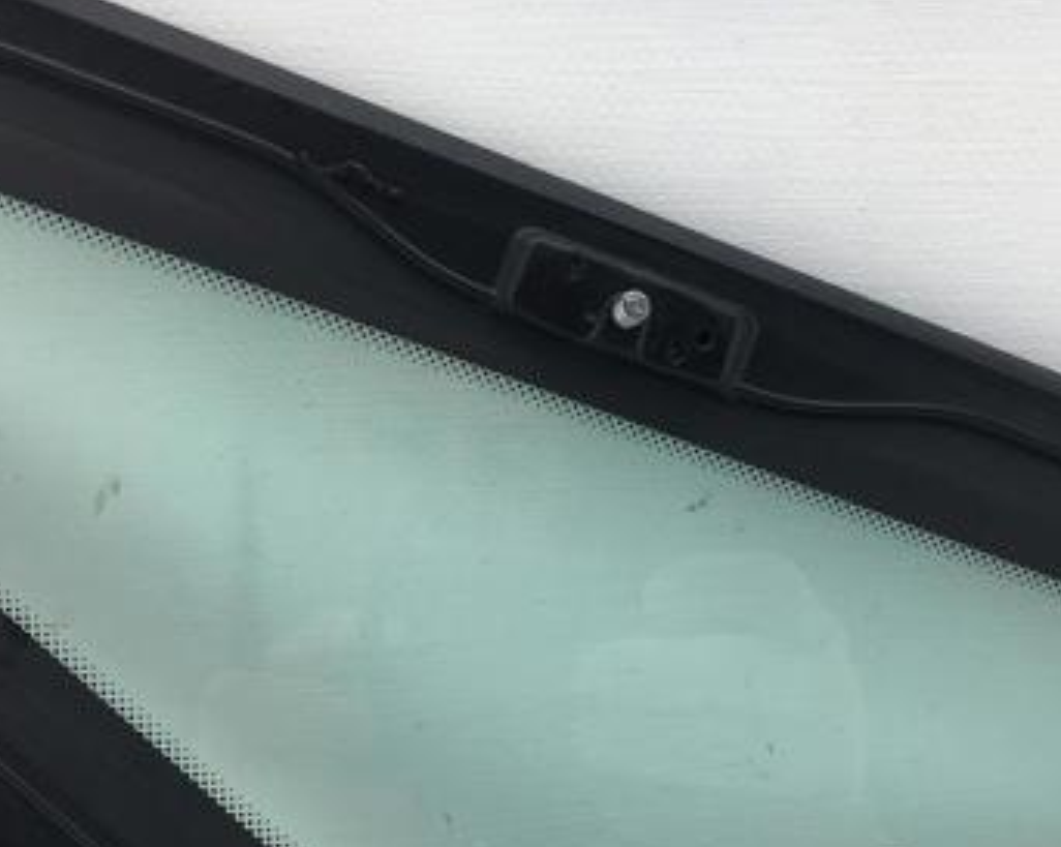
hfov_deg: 35.3
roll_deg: +0.7
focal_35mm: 53
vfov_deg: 28.0
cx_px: 620
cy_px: 664
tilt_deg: -21.1
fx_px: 1663
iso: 25
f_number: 2.2
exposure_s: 1/123
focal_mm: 4.15
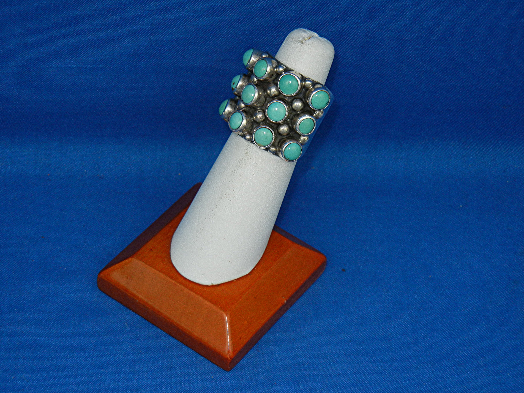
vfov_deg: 16.6
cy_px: 196
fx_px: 1347
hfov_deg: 22.0
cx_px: 262
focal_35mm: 89
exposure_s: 1/30
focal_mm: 16
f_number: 4.4
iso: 276
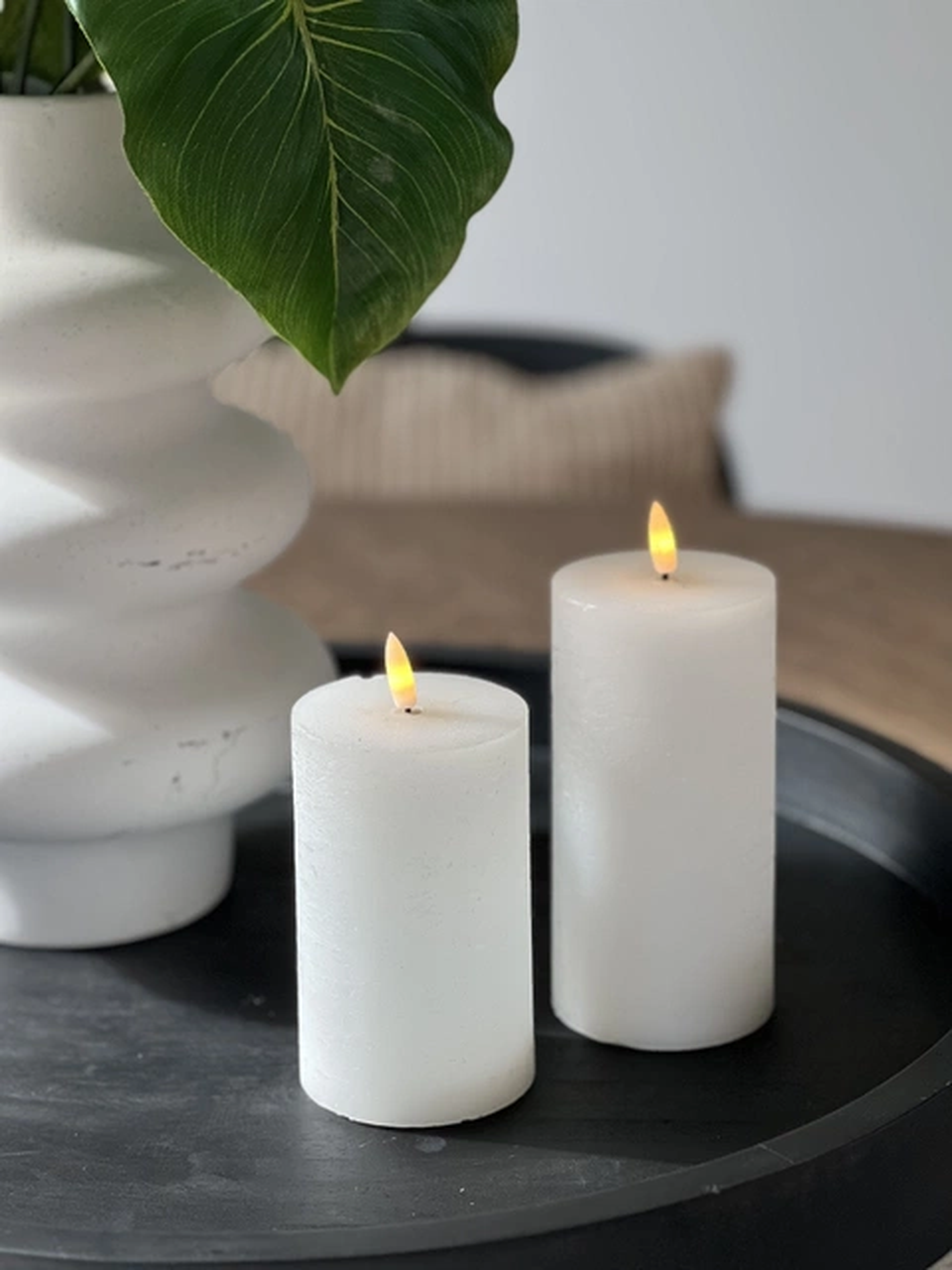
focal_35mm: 77
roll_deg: +0.2
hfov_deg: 19.1
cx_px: 476
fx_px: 2824
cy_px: 635
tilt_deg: -17.2
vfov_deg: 25.3
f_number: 2.8
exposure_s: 1/100
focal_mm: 9
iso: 100
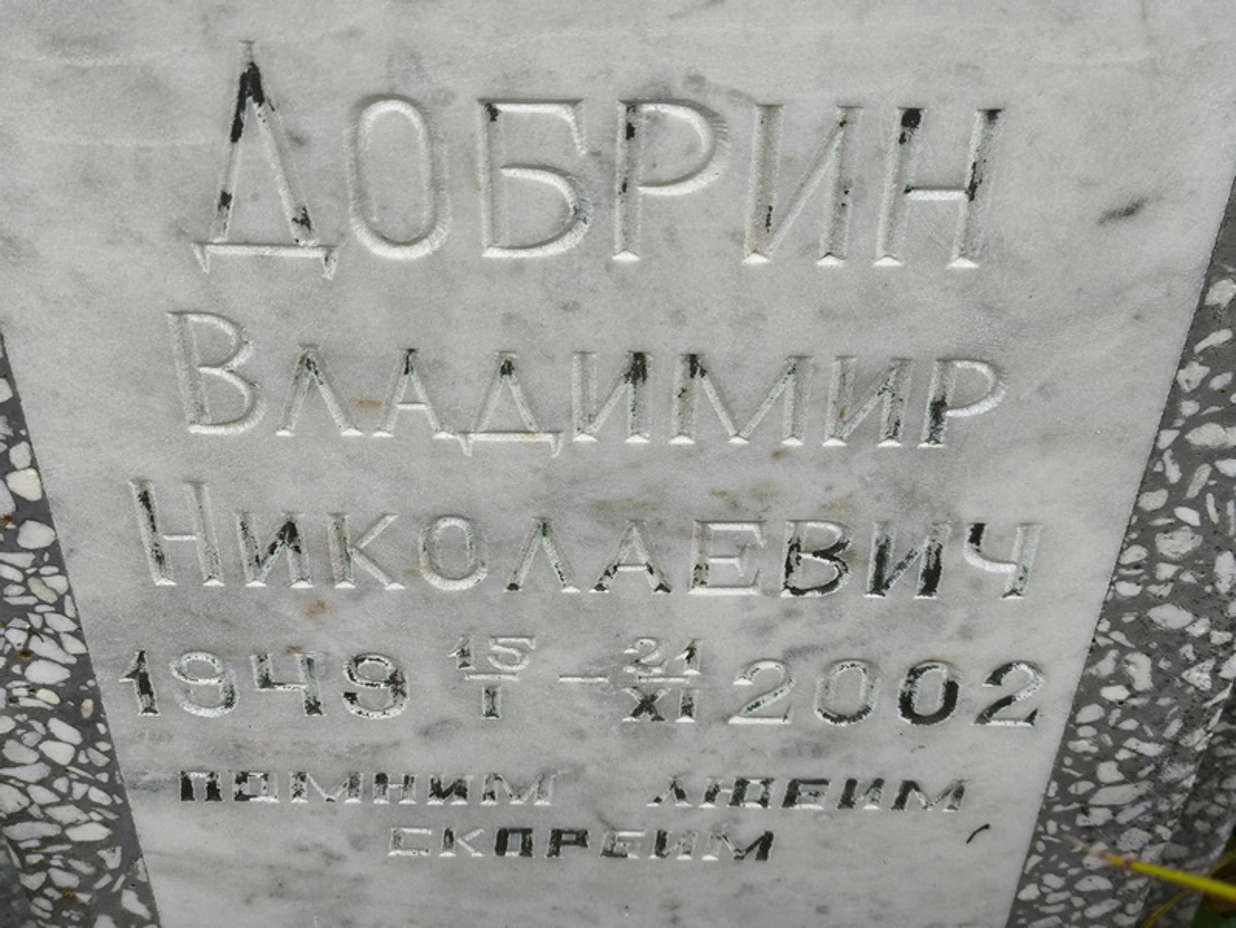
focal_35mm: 50
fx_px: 1786
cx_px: 618
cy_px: 464
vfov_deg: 29.1
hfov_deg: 38.2
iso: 50
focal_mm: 4.71
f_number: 1.7
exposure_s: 1/216
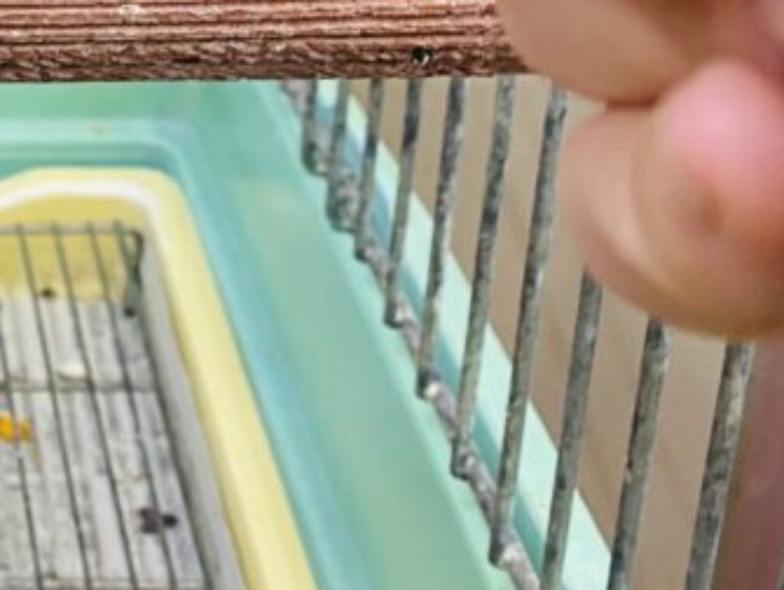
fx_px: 2109
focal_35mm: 93
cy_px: -286
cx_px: -534
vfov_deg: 14.8
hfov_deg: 17.8
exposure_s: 1/50
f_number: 1.8
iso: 100
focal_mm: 4.25
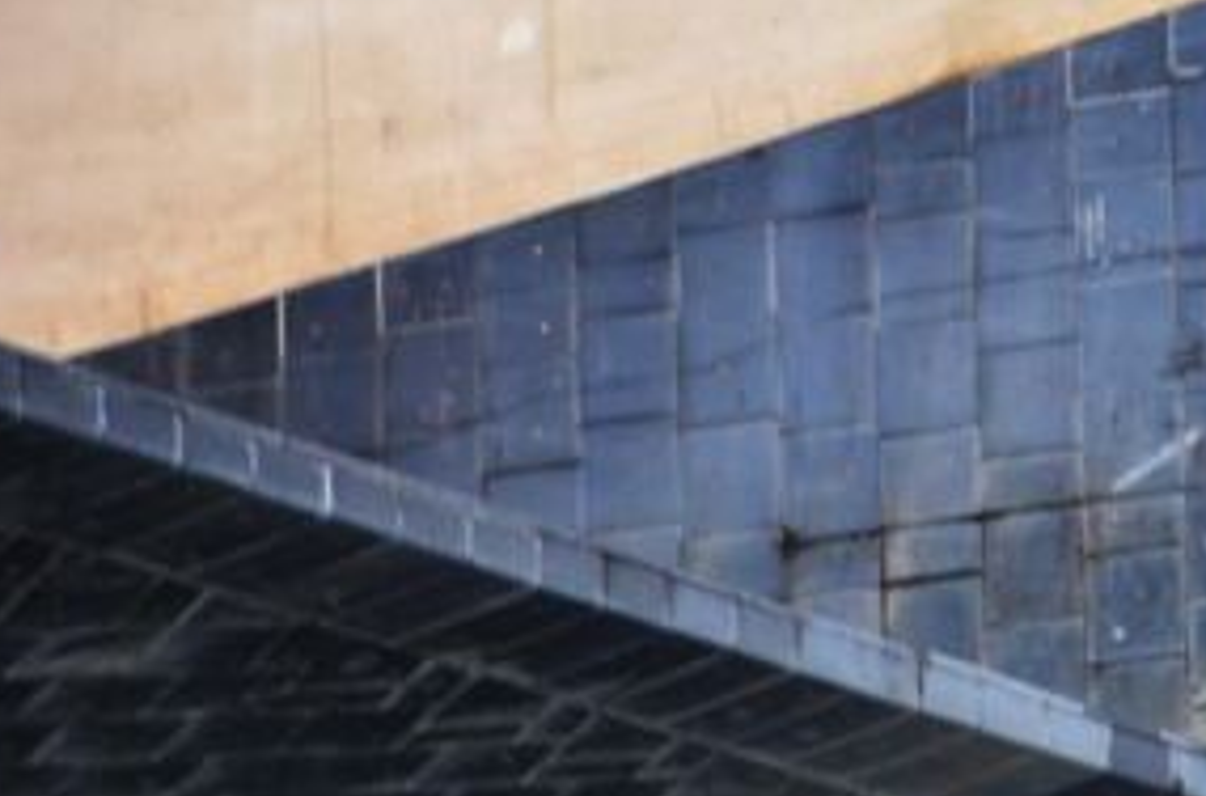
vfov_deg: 3.8
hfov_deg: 5.8
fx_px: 11824
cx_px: 1286
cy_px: 879
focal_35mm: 354
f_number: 5.3
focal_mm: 105
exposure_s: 1/5
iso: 400
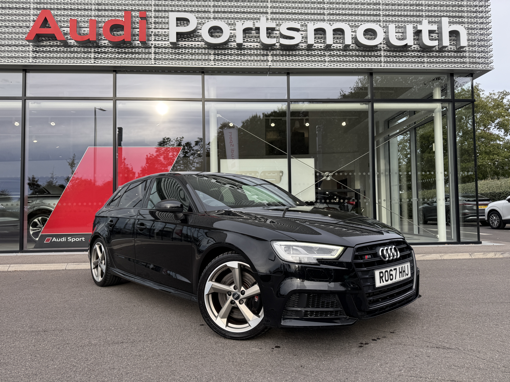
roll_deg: +1.2
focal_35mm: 24
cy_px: 191
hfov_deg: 71.6
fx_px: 354
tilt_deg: +3.3
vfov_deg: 56.8
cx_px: 255
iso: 80
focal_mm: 6.76
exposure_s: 1/920
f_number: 1.78
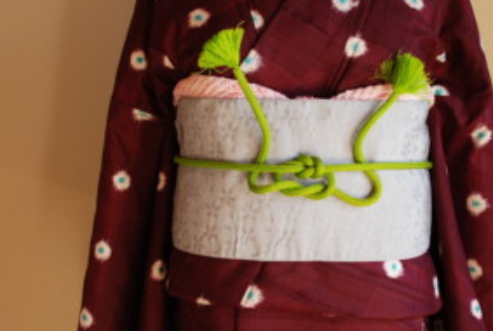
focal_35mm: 62
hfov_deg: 32.3
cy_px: 188
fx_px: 851
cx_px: 284
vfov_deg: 22.0
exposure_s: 1/50
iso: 400
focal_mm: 26
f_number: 4
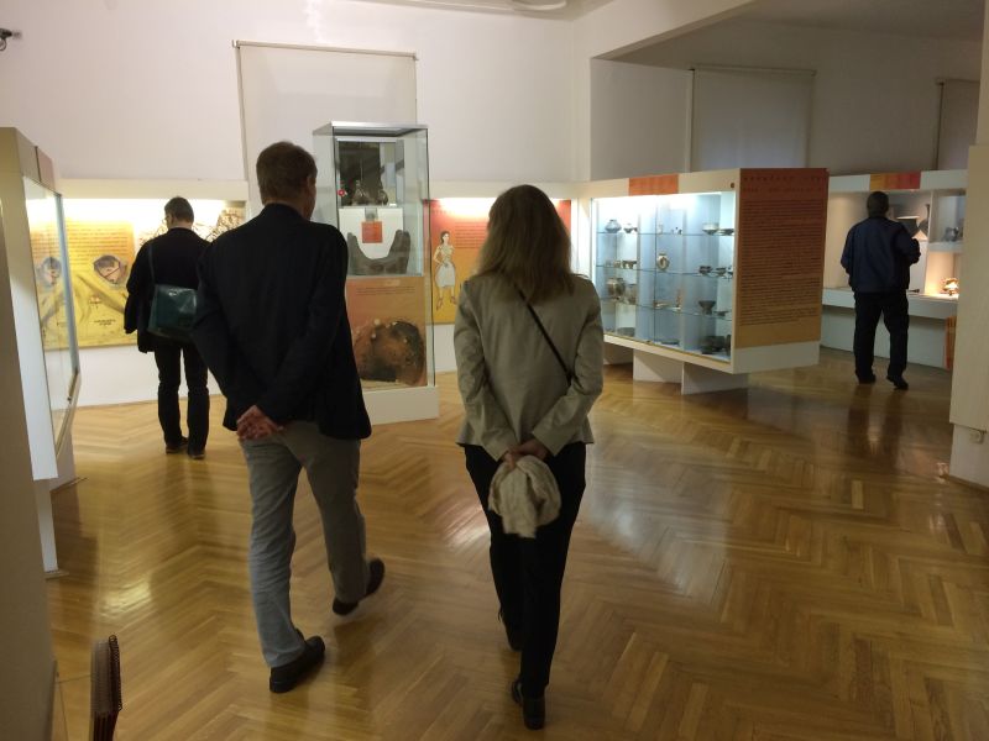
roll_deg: +1.1
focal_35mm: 29
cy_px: 370
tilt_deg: -9.9
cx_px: 494
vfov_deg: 48.2
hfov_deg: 61.7
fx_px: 829
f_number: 2.2
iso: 125
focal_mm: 4.15
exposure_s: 1/33
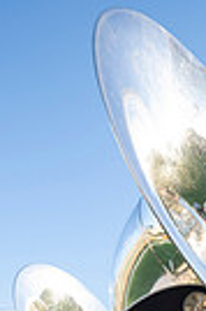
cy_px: 429
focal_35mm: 47
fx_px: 404
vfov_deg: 30.4
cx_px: 229
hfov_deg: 26.3
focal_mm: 14
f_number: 4
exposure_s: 1/500
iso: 320
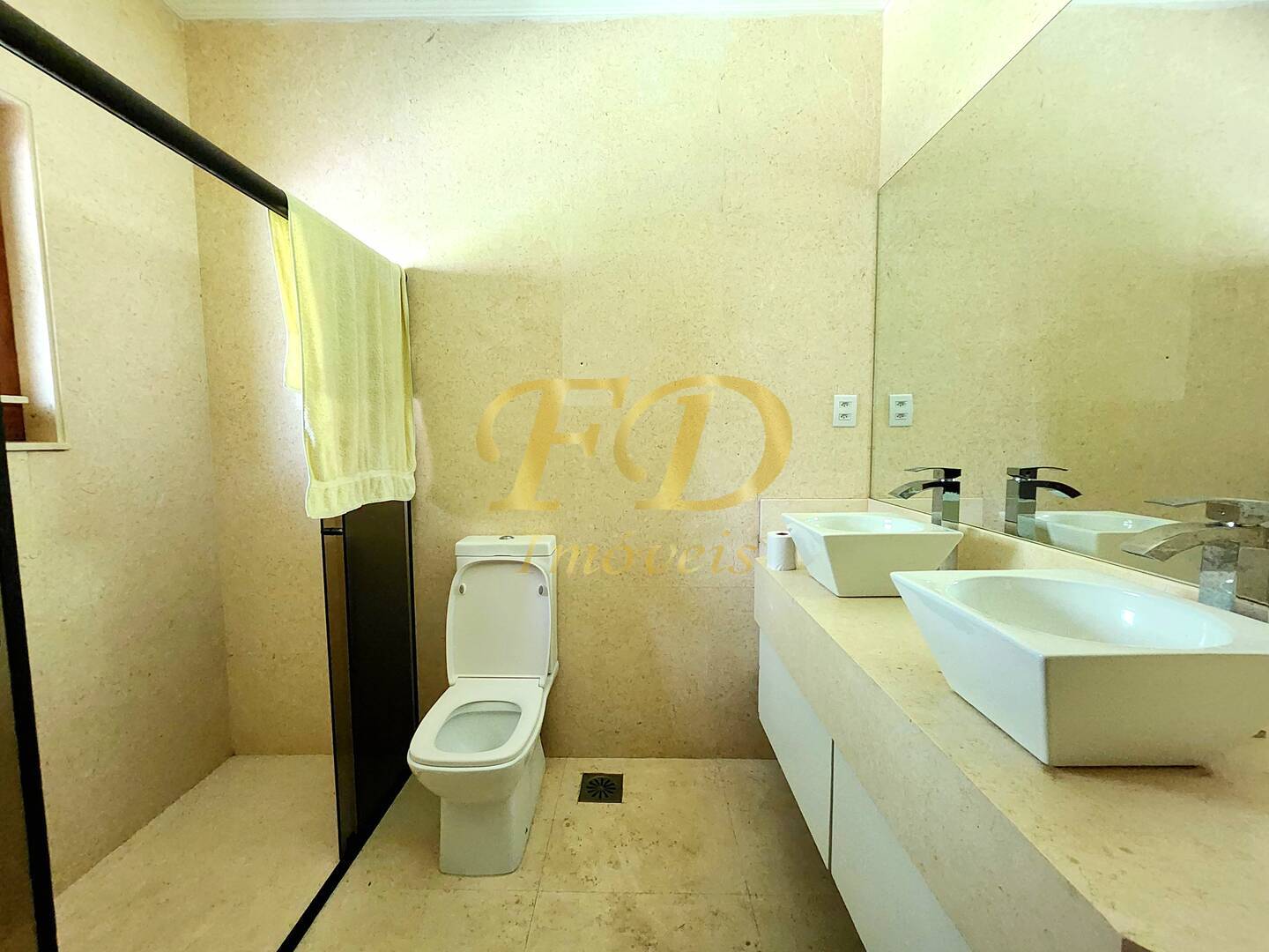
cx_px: 634
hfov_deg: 106.2
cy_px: 476
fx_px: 477
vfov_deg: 89.9
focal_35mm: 13
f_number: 2.2
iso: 2000
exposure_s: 1/24
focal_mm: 2.2
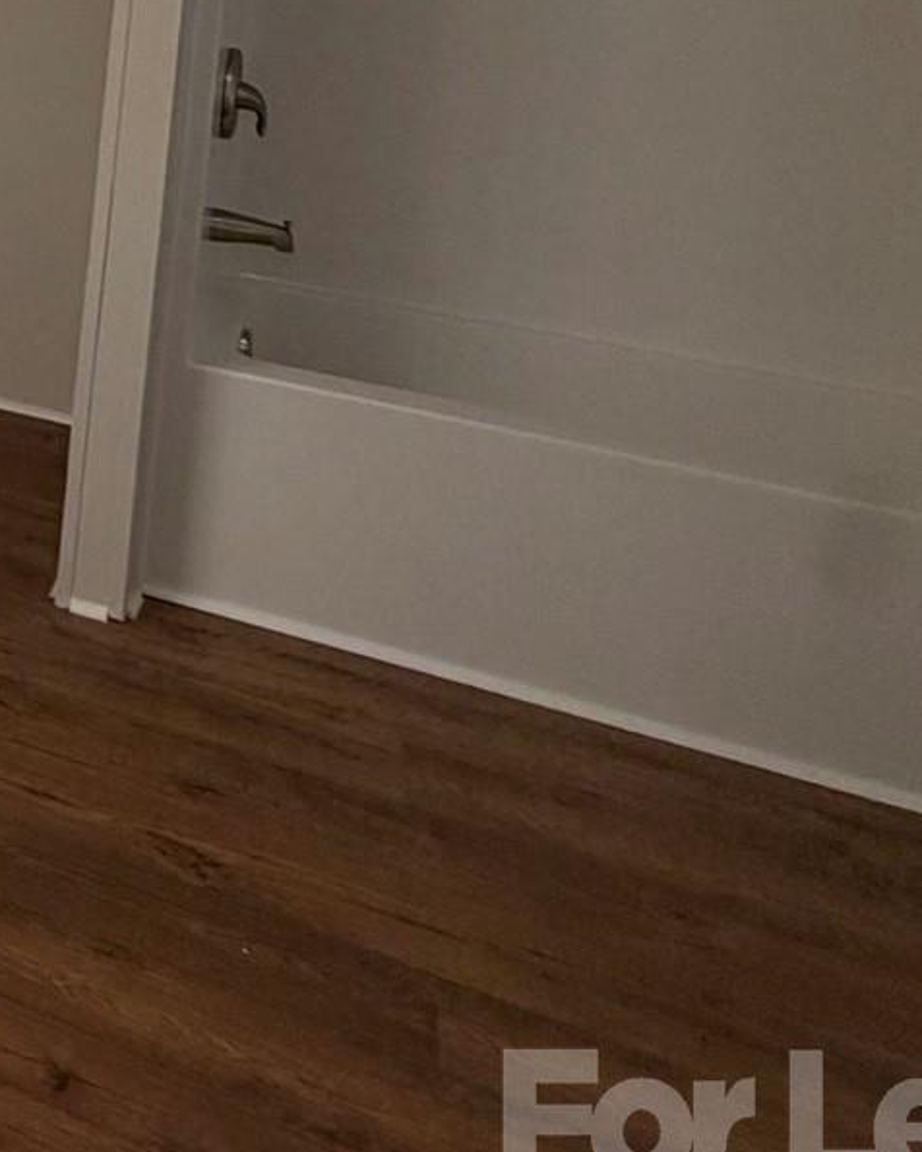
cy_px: -58
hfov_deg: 21.3
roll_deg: -1.1
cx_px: -736
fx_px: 1603
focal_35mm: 47
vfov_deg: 35.0
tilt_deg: -5.9
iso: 160
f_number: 2.2
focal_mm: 2.22
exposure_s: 1/120
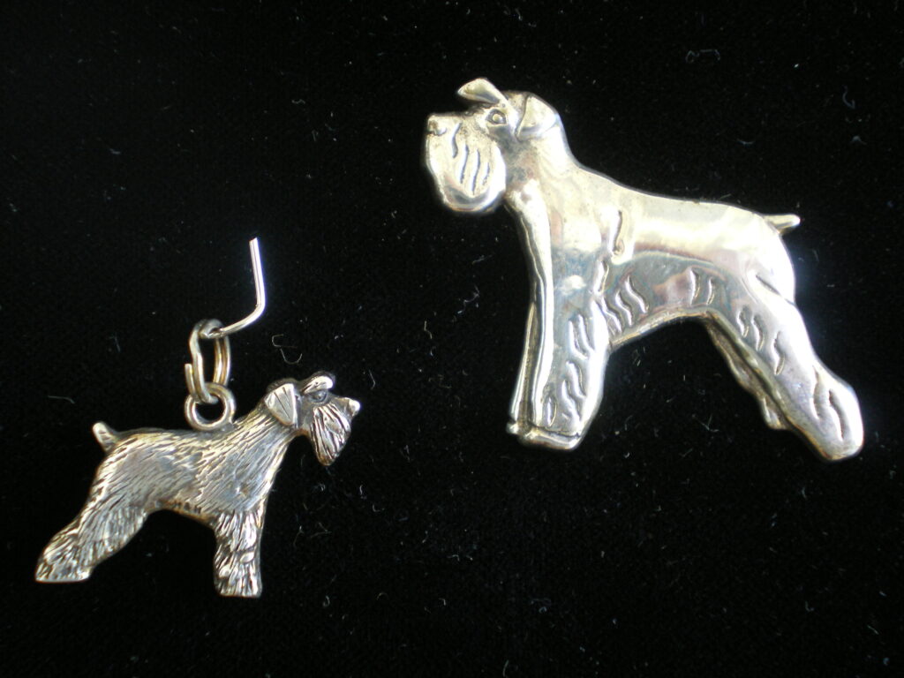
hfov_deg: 42.9
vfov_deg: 32.9
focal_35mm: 44
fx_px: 1149
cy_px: 339
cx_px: 452
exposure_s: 1/30
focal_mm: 7.4
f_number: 3.5
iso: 250
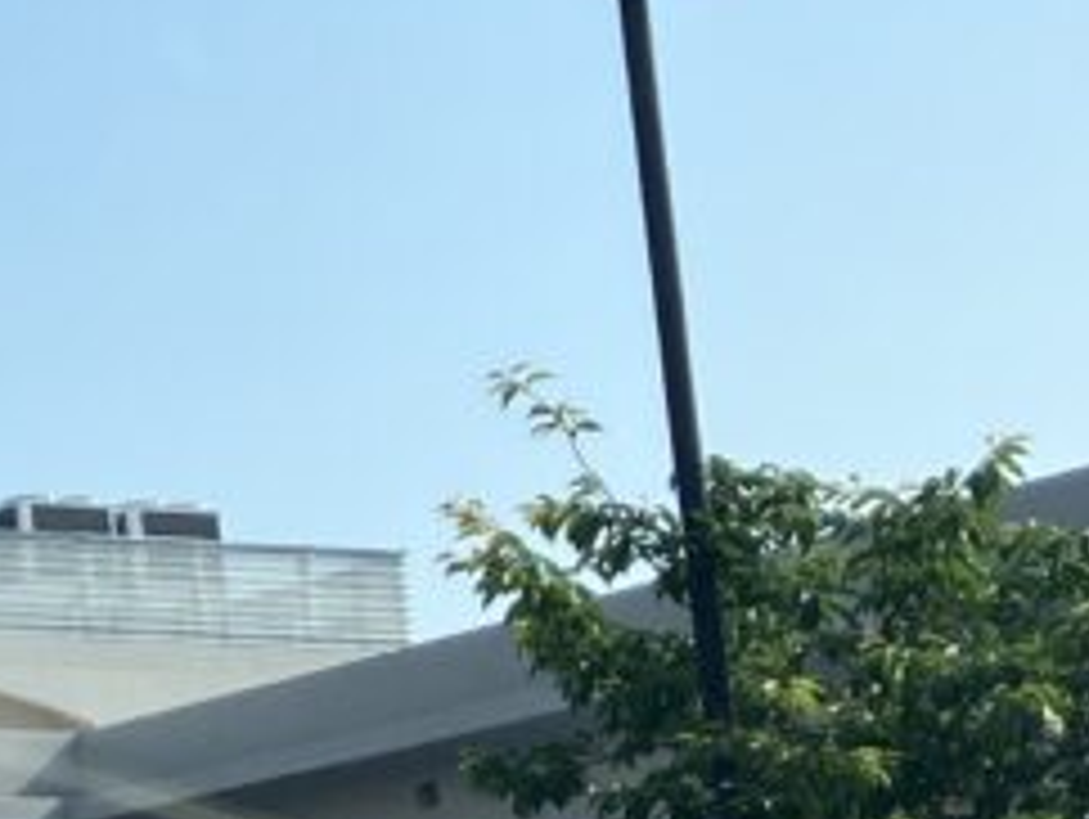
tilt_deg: +10.8
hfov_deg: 11.8
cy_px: 670
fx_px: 4661
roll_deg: +1.6
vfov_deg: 10.0
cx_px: -1125
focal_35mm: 148
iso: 32
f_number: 1.8
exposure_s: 1/2114
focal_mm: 3.99
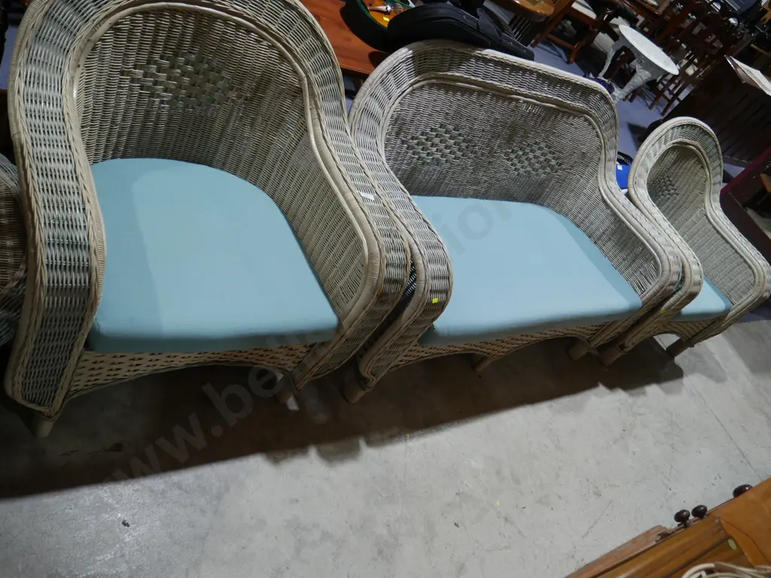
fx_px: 624
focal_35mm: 28
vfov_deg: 49.7
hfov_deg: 63.4
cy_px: 289
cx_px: 386
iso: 200
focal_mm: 14
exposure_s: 1/60
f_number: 3.5
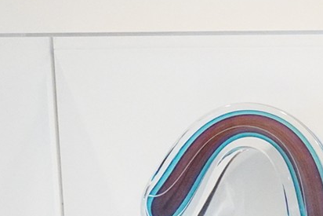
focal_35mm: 136
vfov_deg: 9.8
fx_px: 1221
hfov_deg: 12.4
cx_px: 733
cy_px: 337
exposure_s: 1/100
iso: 12800
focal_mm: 28
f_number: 5
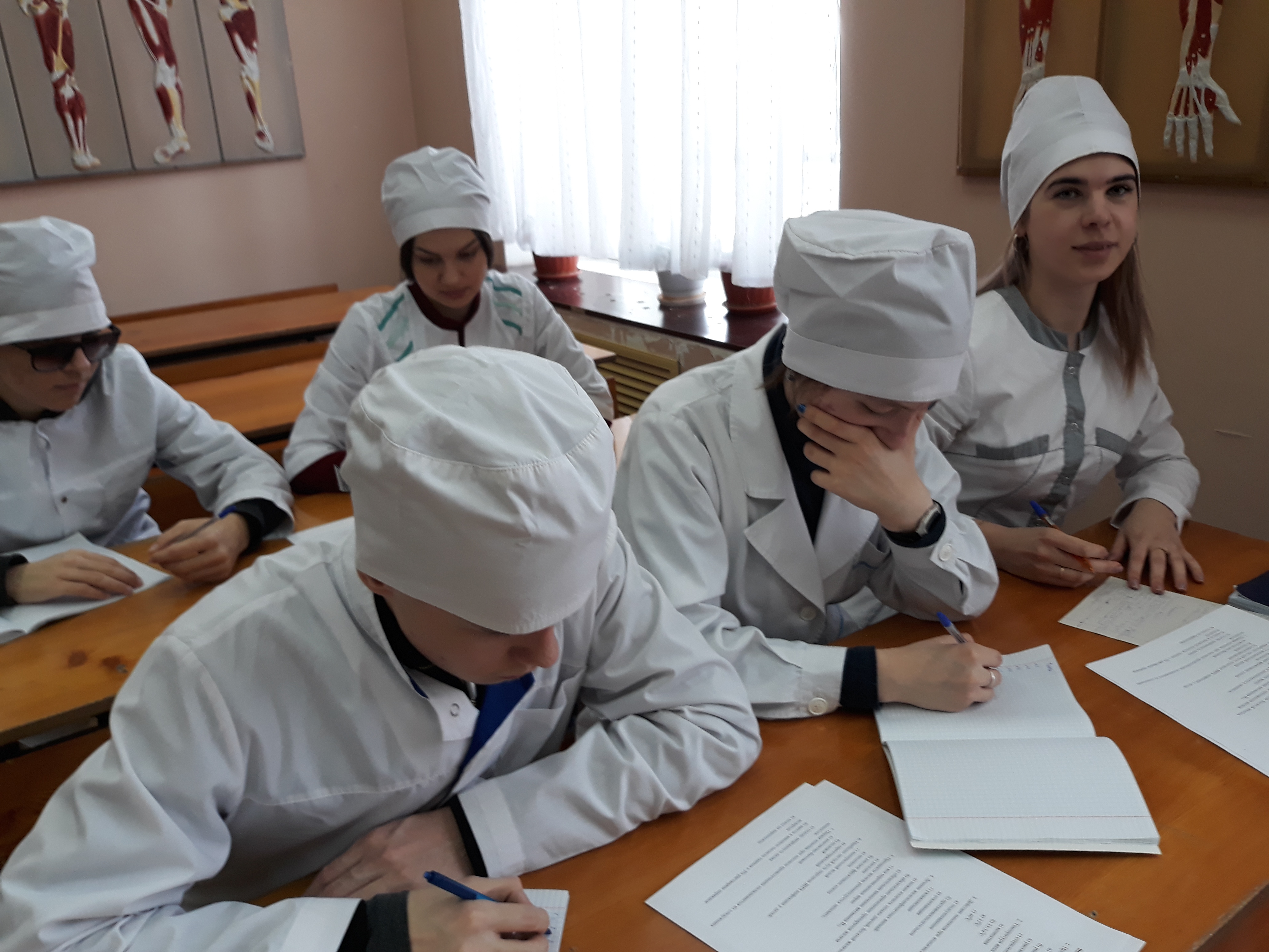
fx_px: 990
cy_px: 476
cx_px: 634
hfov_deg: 65.3
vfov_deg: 51.4
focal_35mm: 27
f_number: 1.7
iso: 64
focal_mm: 3.71
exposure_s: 1/50
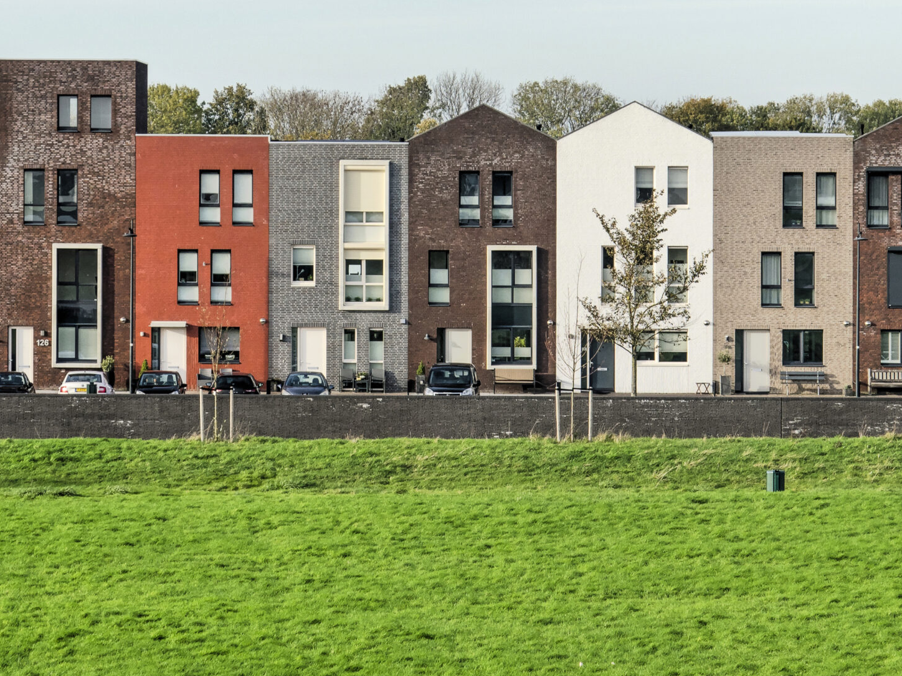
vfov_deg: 7.8
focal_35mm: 191
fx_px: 4973
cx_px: 402
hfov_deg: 10.4
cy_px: 194
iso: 100
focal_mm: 75
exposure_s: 1/400
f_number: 8
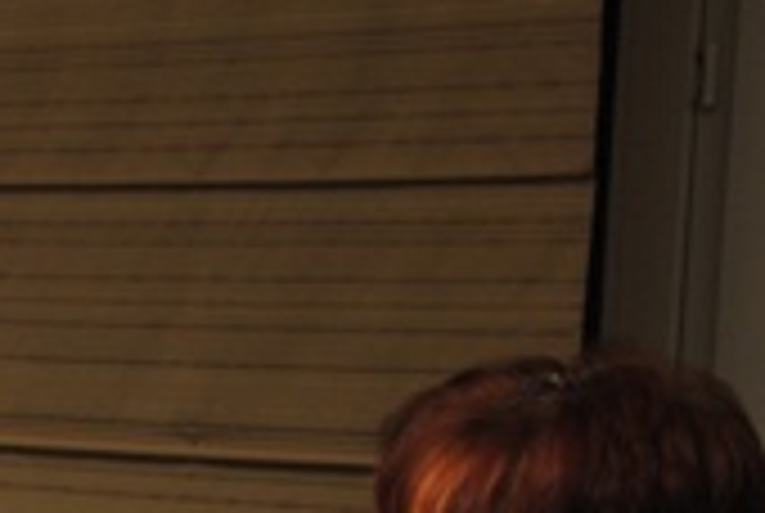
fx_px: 3363
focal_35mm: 158
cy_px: 864
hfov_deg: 12.0
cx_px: -562
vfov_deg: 8.4
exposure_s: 1/30
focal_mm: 28
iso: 320
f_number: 4
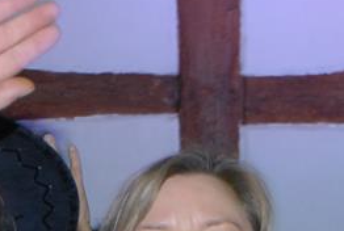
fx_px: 2136
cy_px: 138
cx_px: 323
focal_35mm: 223
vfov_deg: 6.2
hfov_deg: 9.2
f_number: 5.6
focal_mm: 34
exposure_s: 1/8
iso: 400
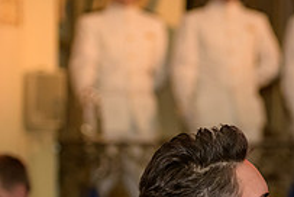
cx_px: 327
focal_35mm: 234
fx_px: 1914
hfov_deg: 8.7
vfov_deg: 5.9
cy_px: 251
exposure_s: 1/125
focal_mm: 82
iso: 1600
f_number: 3.2
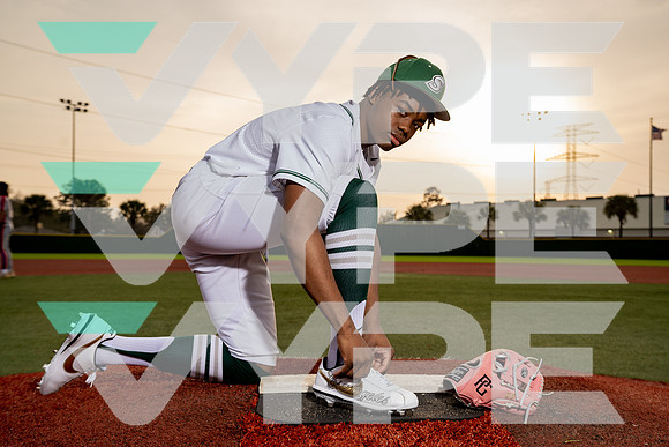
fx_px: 743
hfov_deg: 48.4
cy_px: 224
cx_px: 334
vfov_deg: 33.4
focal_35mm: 40
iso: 250
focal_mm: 40
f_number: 5.6
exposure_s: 1/250
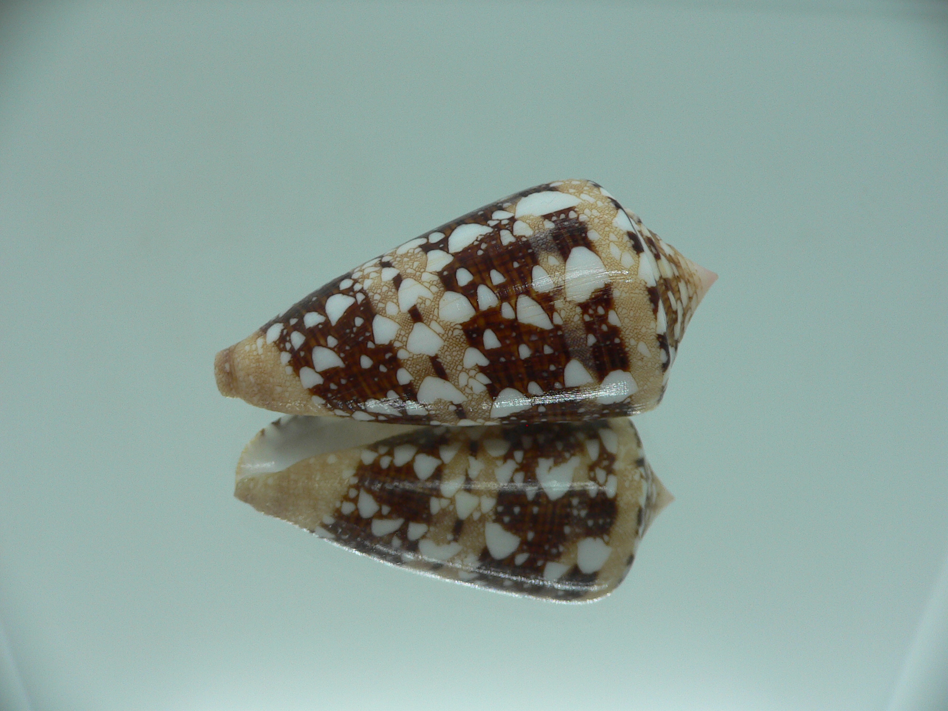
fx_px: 959
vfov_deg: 40.7
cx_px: 474
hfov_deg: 52.6
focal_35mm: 35
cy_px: 356
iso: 80
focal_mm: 4.6
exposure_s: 1/60
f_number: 2.8
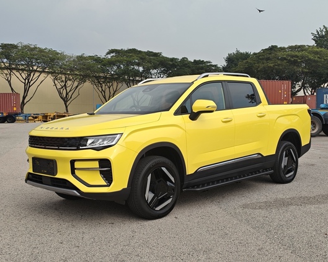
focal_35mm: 41
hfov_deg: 44.8
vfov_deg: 36.5
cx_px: 166
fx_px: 398
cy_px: 137
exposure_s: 1/2315
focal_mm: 4.94
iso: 50
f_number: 1.59
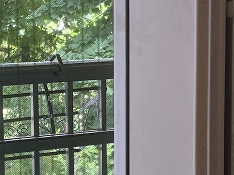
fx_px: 1169
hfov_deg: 11.4
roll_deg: +0.4
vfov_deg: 8.6
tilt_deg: -8.1
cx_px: 158
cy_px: 105
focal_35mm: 173
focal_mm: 5.7
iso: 64
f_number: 1.5
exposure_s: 1/159
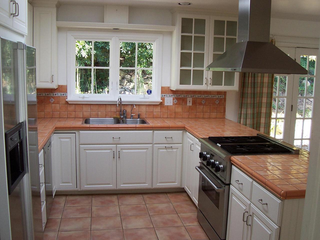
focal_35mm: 37
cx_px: 160
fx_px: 342
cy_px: 120
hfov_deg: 50.1
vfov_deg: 38.7
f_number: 2.8
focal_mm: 5.6
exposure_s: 1/90
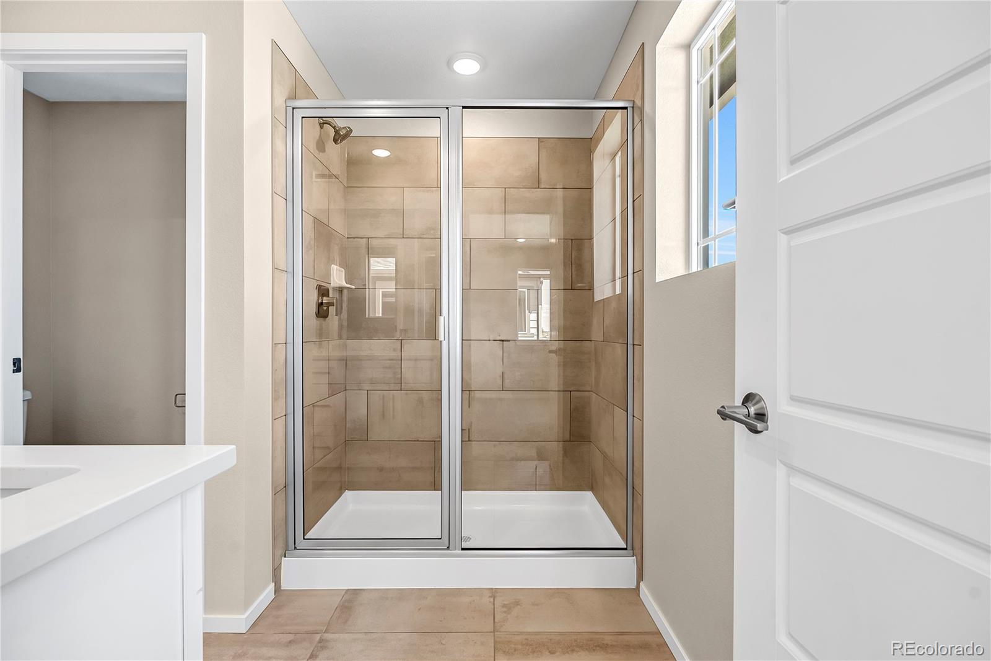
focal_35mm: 16
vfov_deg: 73.8
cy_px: 330
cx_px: 496
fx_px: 440
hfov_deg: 96.7
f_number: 8
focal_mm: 16
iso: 200
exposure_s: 1/4
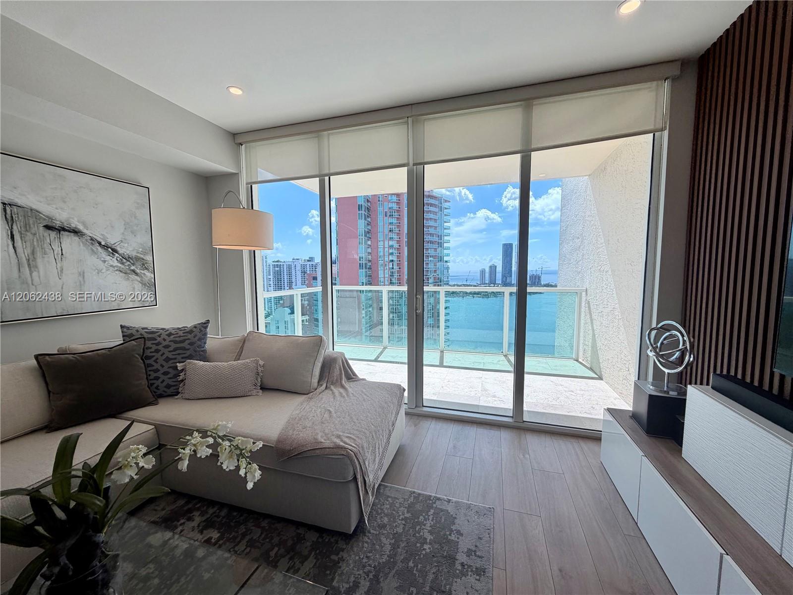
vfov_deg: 85.7
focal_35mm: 14
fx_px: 321
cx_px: 396
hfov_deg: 102.1
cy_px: 298
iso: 40
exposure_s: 1/770
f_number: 2.2
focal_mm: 2.22
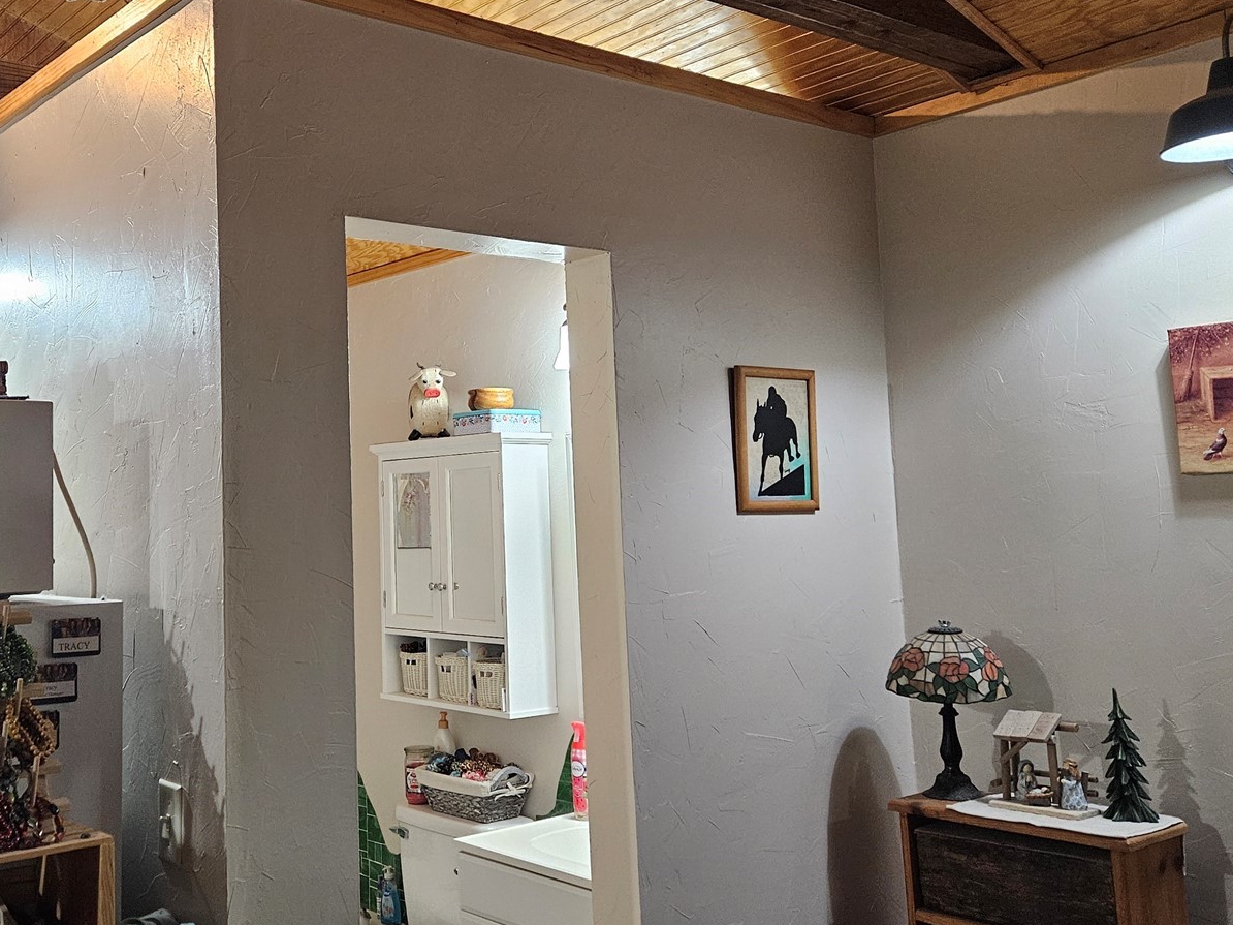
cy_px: 399
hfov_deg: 49.2
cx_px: 406
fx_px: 1318
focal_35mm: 37
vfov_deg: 38.6
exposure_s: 1/120
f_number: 1.8
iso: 640
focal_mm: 5.4
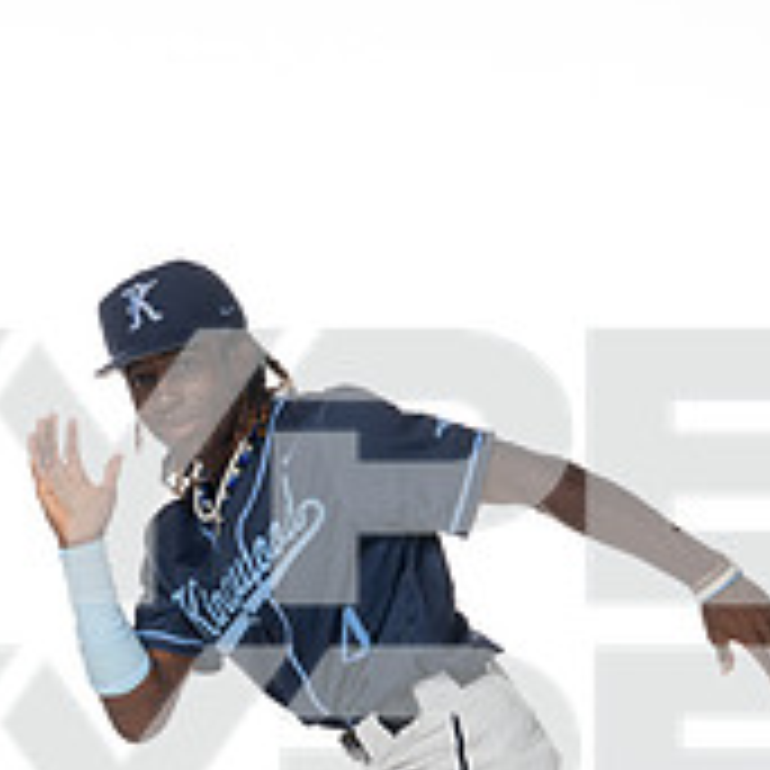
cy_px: 788
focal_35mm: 112
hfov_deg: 15.5
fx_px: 2819
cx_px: 230
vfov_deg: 15.3
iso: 400
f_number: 6.3
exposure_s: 1/250
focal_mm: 50
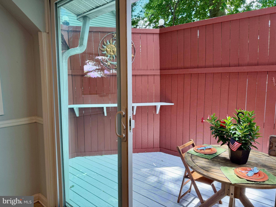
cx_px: 138
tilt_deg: -6.8
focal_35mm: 24
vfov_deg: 56.8
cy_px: 104
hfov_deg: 71.6
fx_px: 191
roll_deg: +1.0
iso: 100
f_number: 1.78
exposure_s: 1/191
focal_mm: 6.76
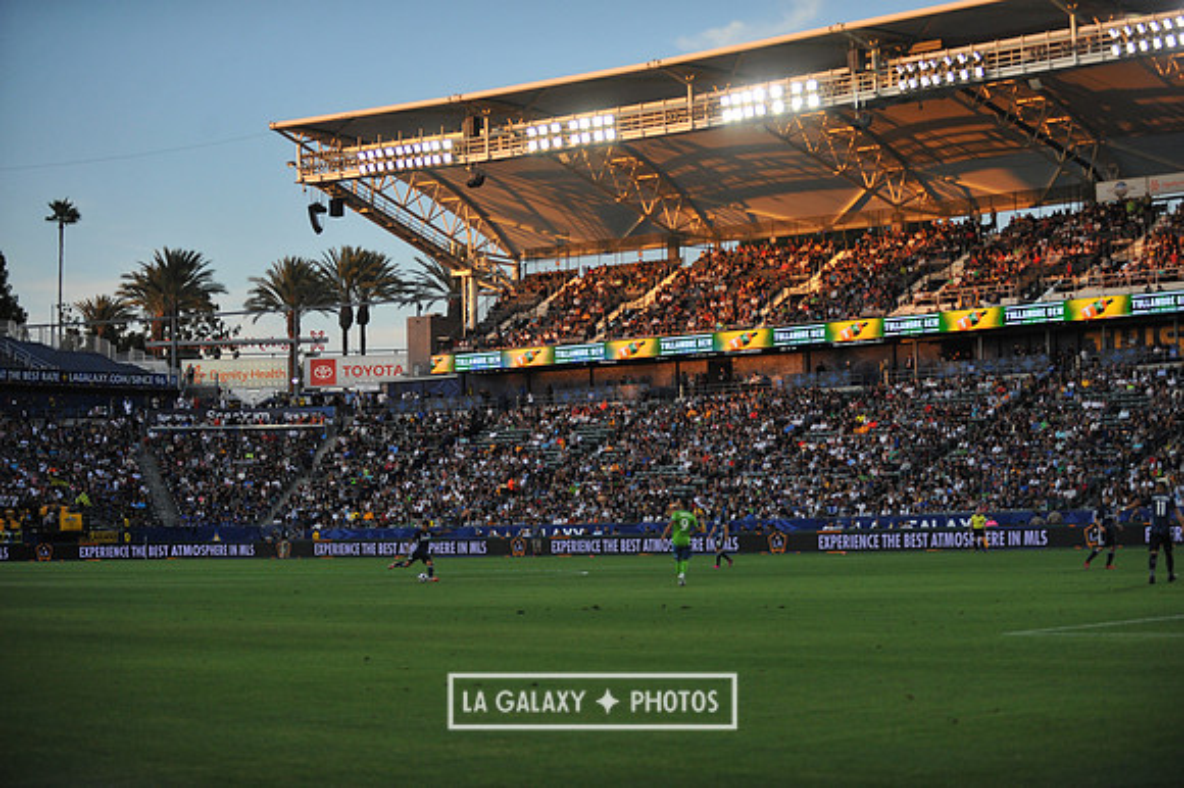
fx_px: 2301
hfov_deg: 28.9
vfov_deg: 19.4
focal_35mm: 70
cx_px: 592
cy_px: 394
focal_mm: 70
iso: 1600
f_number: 2.8
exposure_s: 1/4000
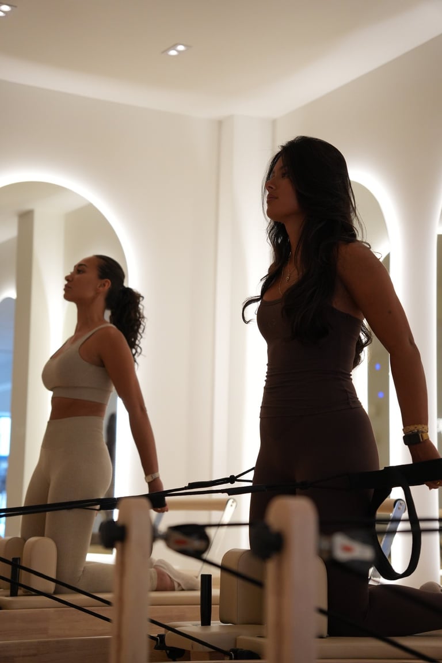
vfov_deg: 28.4
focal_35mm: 71
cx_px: 221
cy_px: 332
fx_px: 1312
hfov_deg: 19.1
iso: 800
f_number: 2.8
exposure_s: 1/160
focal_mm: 47.5
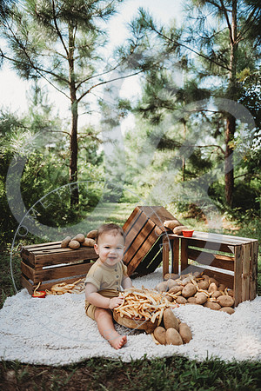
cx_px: 130
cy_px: 196
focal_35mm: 28
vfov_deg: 65.5
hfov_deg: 46.4
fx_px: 304
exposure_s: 1/320
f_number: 2.8
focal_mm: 28
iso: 100
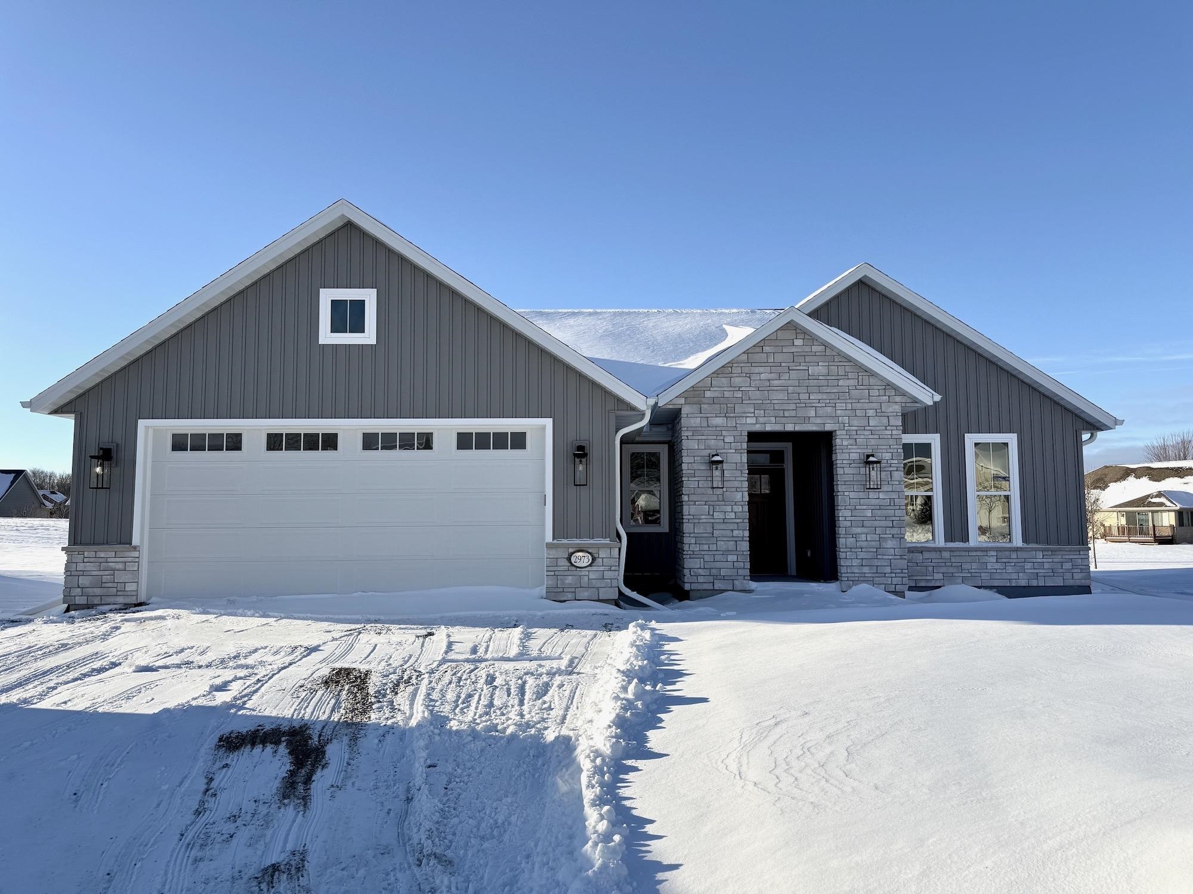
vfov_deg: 56.8
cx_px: 596
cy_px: 447
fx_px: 827
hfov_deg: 71.6
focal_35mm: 24
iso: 80
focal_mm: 6.76
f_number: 1.78
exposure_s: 1/5319
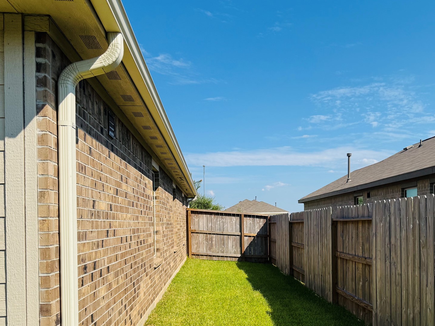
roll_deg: -0.2
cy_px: 222
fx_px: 427
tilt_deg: -0.6
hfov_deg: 53.5
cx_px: 267
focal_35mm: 34
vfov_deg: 41.2
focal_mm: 6.76
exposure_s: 1/5814
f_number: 1.78
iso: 80
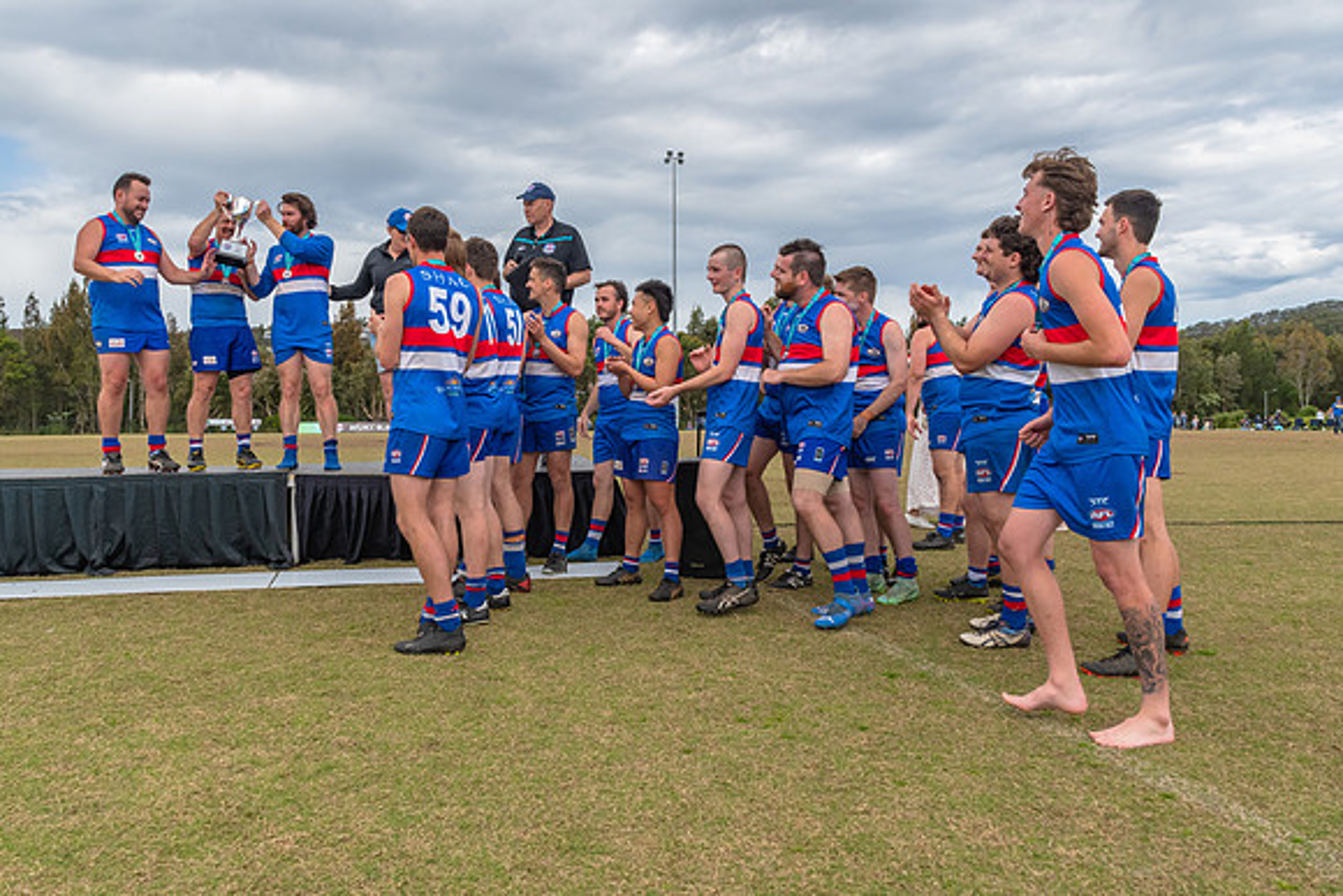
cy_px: 377
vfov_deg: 46.5
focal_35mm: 28
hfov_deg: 65.8
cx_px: 632
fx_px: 1038
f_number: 8
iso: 400
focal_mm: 16
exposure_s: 1/1250
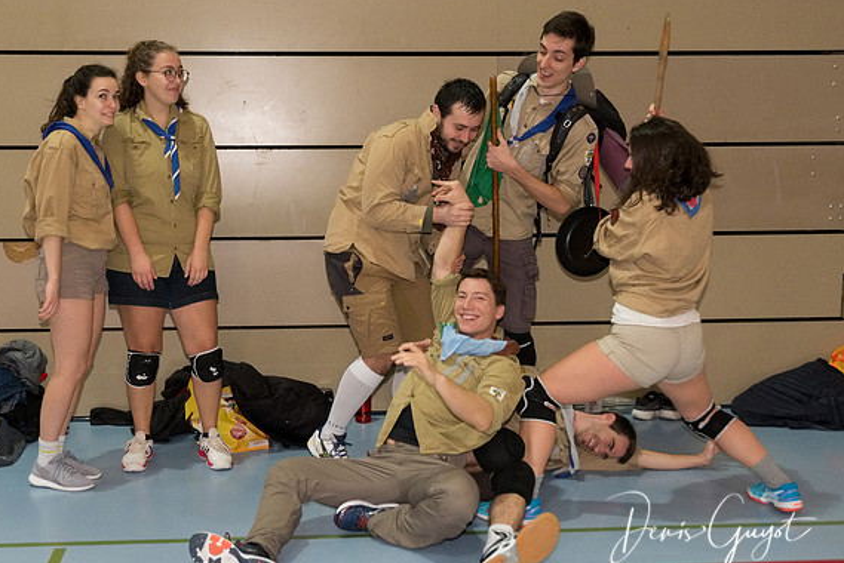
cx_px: 327
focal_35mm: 44
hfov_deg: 44.2
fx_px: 1032
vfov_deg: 30.5
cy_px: 282
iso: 5000
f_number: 2.8
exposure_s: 1/500
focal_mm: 21.3
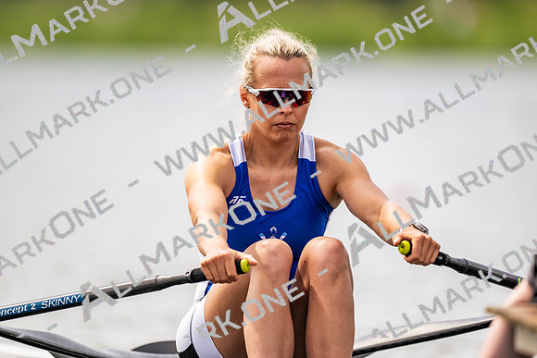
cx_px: 268
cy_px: 179
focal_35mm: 600
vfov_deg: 2.3
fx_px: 8952
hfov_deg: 3.4
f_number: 4
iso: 400
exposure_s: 1/2500
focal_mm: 600
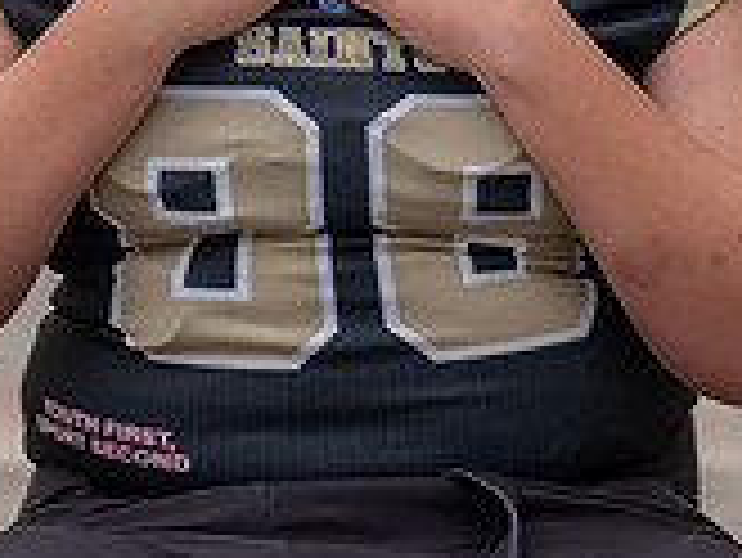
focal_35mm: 413
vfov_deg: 3.6
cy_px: 18
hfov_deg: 4.8
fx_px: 8859
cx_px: 323
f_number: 2.8
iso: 100
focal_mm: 117
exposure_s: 1/400
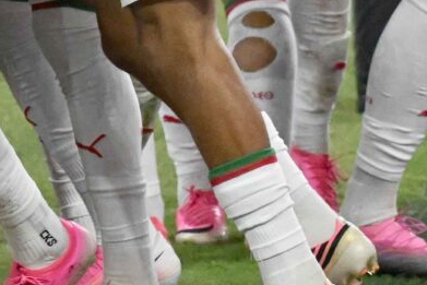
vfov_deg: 1.6
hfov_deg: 2.3
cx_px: -429
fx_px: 10489
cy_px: -322
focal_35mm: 884
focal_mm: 135
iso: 6400
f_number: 6.3
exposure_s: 1/1600
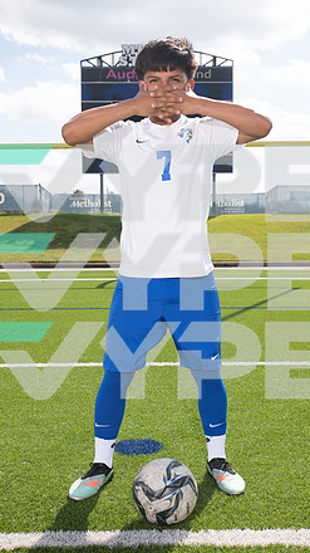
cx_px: 166
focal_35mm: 45
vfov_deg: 45.5
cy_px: 273
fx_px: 659
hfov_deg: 26.5
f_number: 7.1
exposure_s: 1/400
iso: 125
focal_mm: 42
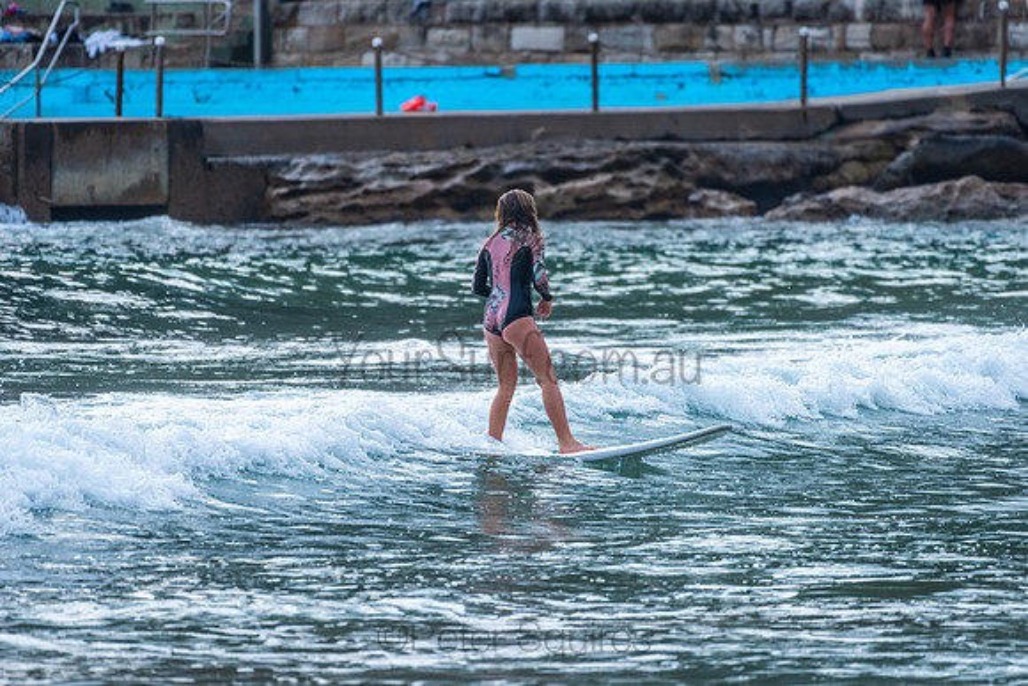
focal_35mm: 500
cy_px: 343
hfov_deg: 4.1
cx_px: 514
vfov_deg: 2.8
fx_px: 14280
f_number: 5.6
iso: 400
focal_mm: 500
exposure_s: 1/800
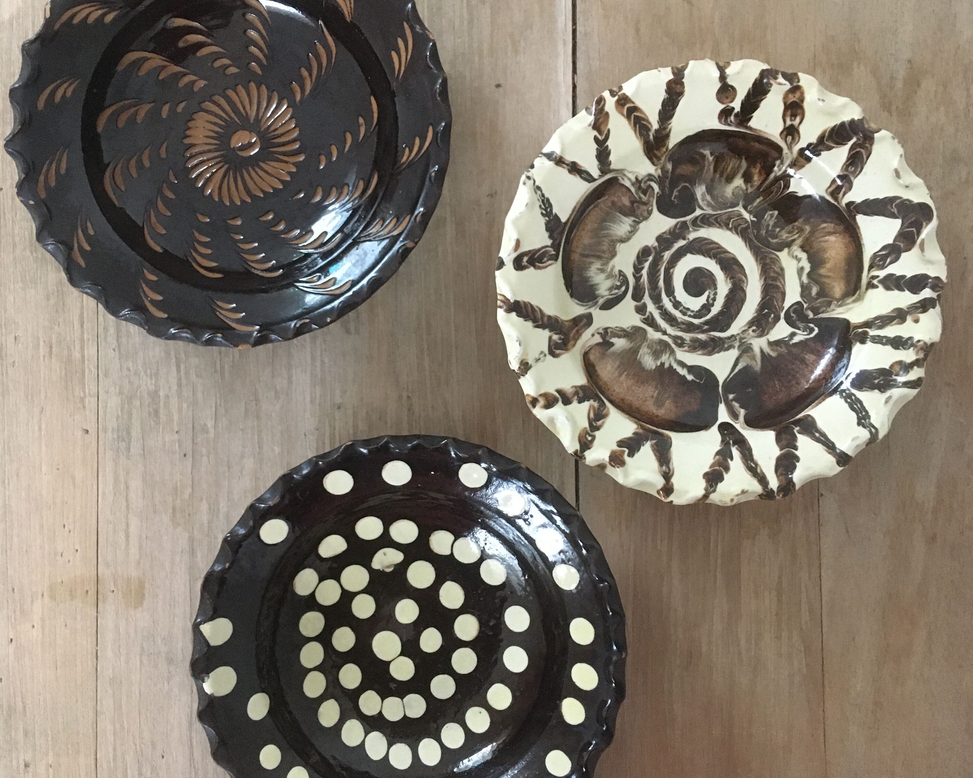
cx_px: 486
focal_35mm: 38
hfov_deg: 47.9
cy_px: 363
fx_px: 1094
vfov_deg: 39.1
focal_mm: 4.15
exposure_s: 1/17
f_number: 2.2
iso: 250
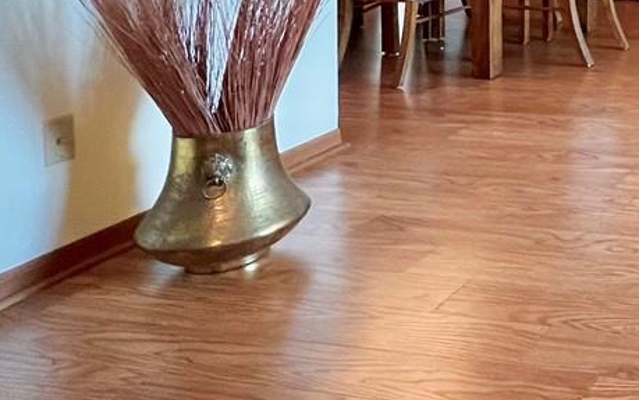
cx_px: 863
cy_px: -139
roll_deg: -1.0
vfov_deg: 23.3
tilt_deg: -1.7
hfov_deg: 30.9
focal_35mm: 48
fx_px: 836
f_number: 1.8
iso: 250
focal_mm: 1.57
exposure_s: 1/60
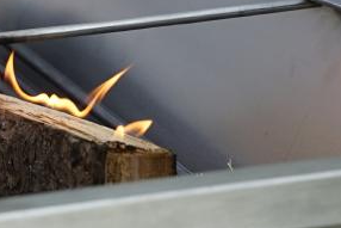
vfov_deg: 3.1
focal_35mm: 446
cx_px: 63
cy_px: 49
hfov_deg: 4.6
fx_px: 4224
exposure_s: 1/320
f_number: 3.5
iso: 100
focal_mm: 66.4
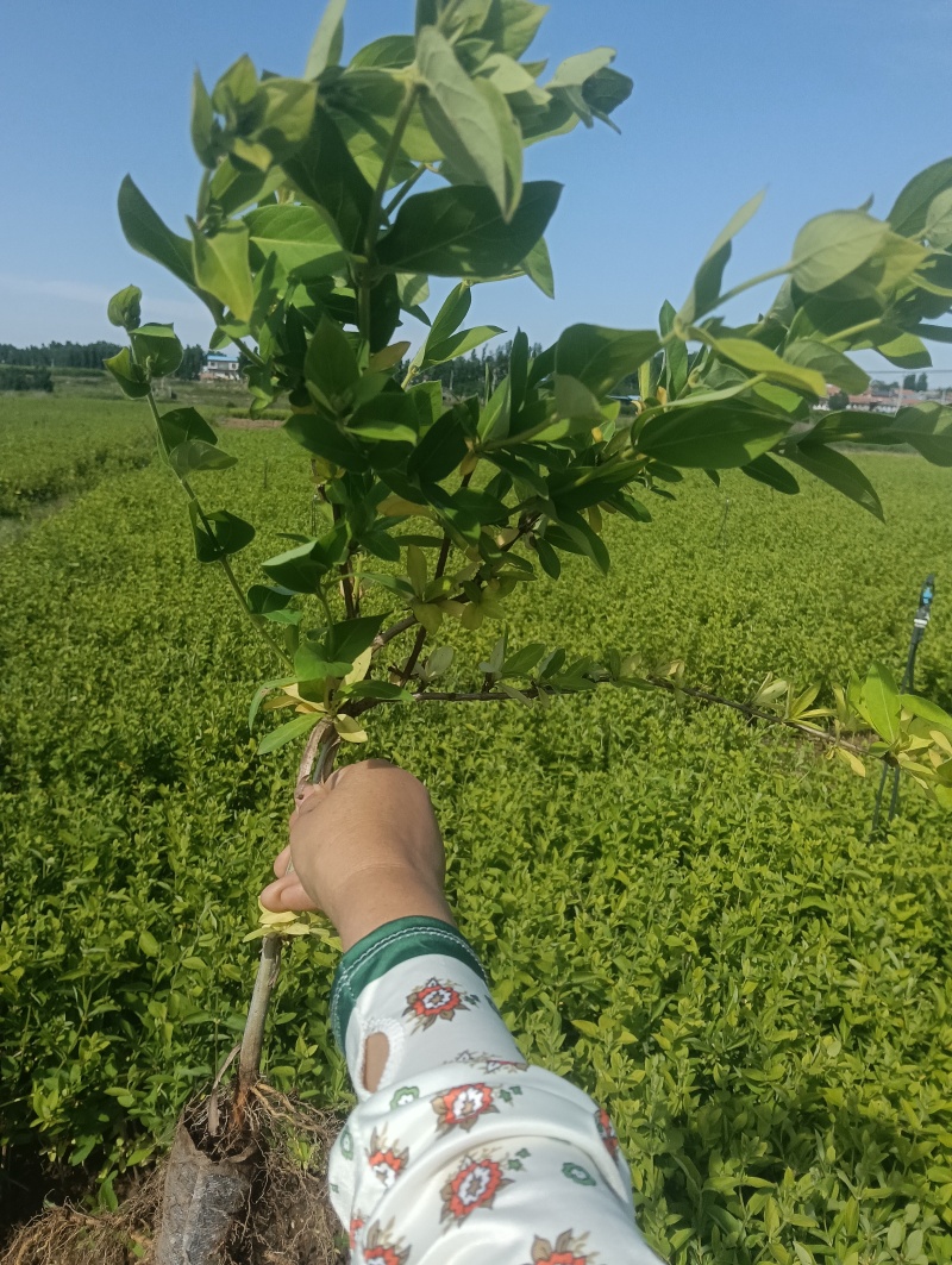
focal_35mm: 27
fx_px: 988
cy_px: 632
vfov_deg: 65.3
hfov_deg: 51.5
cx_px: 476
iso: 64
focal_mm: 3.98
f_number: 1.8
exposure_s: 1/806
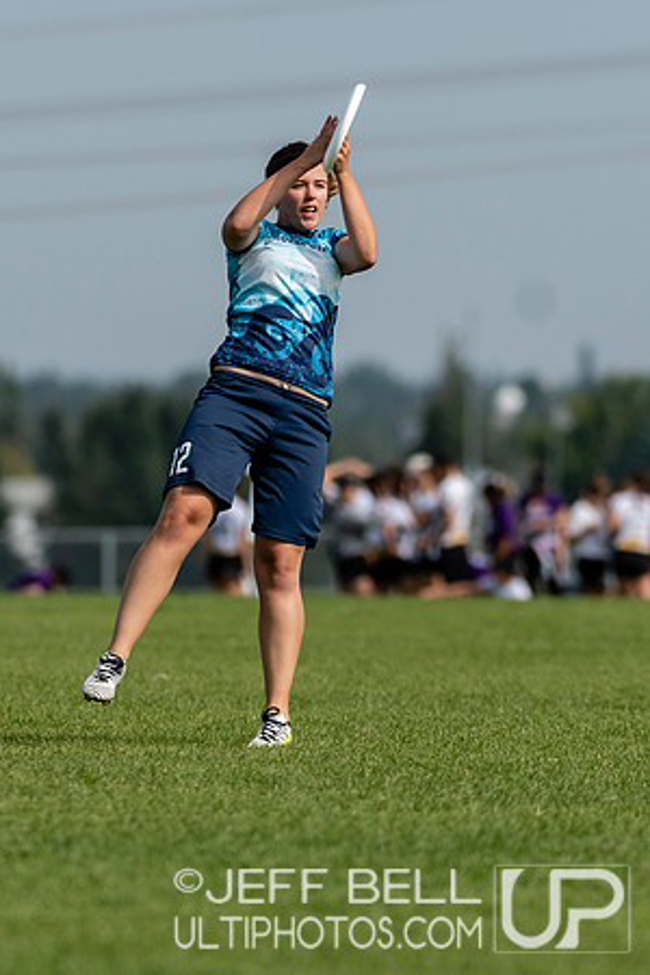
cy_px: 441
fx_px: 18026
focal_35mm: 666
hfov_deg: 2.1
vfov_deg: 3.1
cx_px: 294
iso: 100
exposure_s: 1/1250
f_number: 4
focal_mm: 270
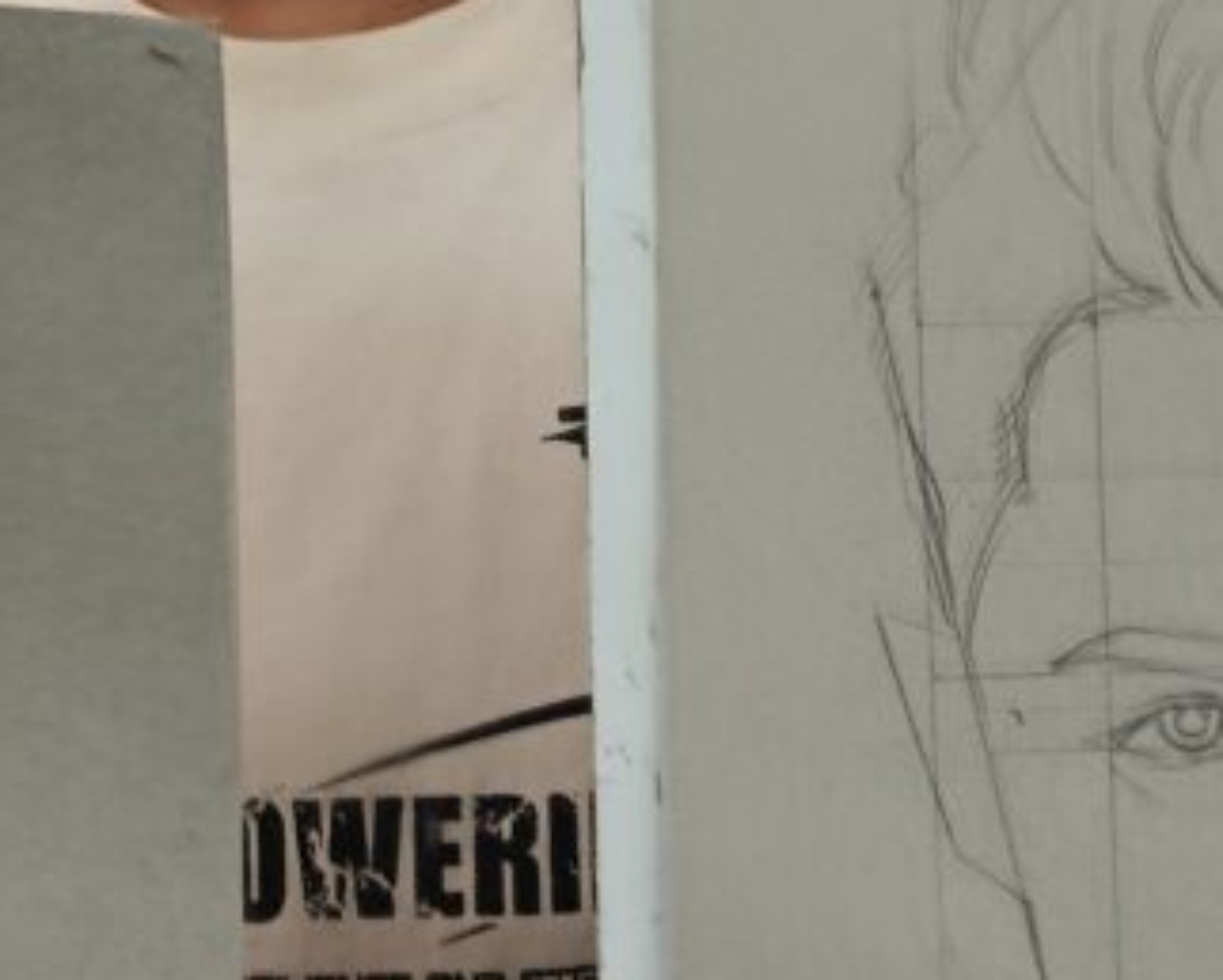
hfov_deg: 19.7
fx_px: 3513
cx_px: 524
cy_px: -272
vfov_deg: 15.2
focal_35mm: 97
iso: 344
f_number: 1.7
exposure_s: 1/100
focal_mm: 5.24
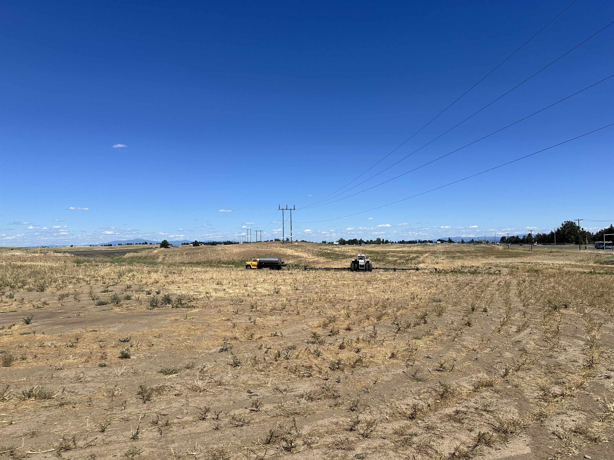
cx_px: 307
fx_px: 426
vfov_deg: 56.8
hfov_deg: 71.6
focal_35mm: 24
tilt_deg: +3.1
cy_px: 230
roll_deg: +0.9
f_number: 1.78
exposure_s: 1/8197
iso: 80
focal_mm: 6.86
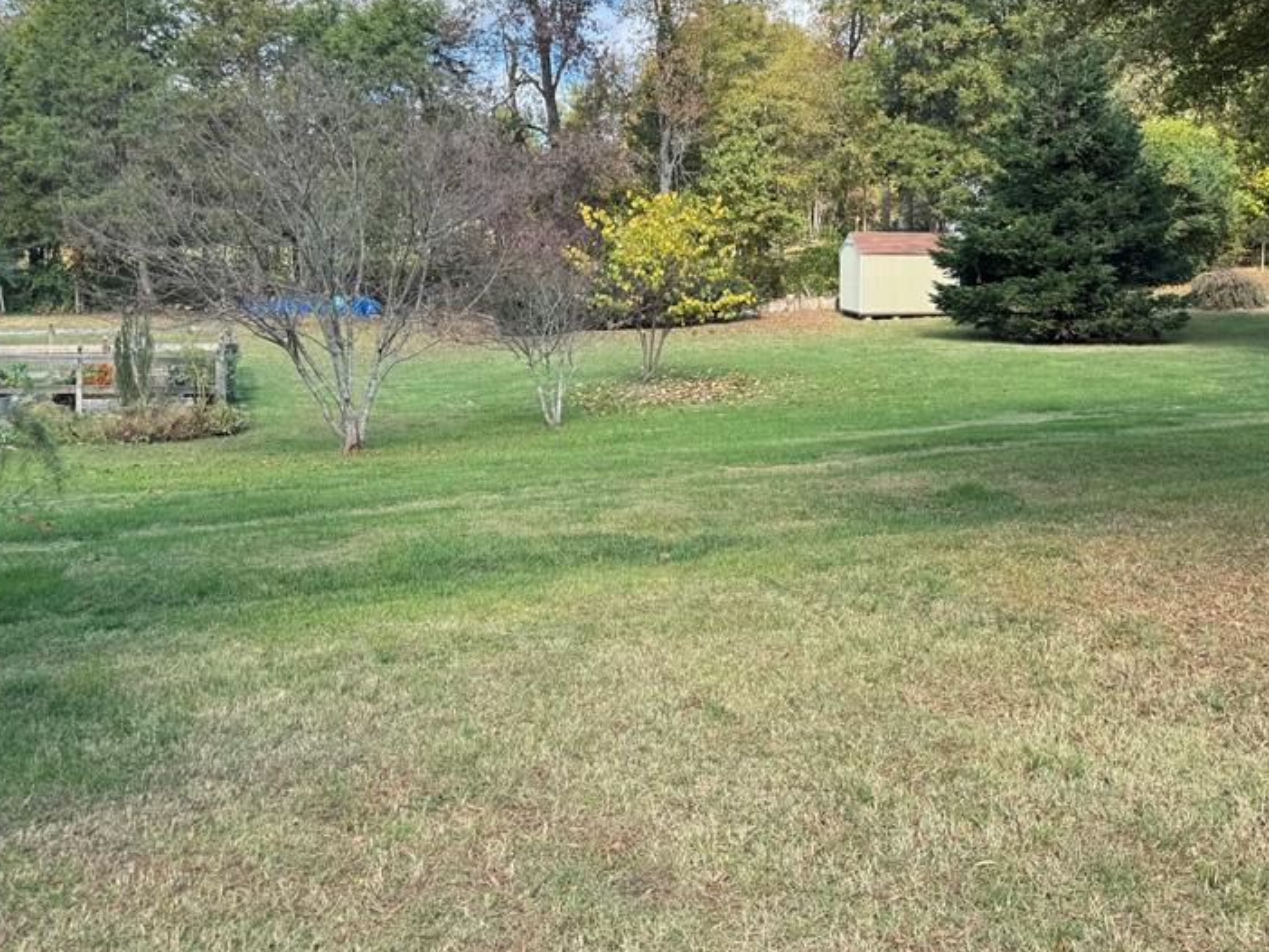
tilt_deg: -2.3
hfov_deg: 52.1
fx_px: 1284
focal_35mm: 35
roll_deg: -0.5
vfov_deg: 39.9
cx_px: 786
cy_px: 276
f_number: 1.78
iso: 80
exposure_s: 1/900
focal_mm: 6.76
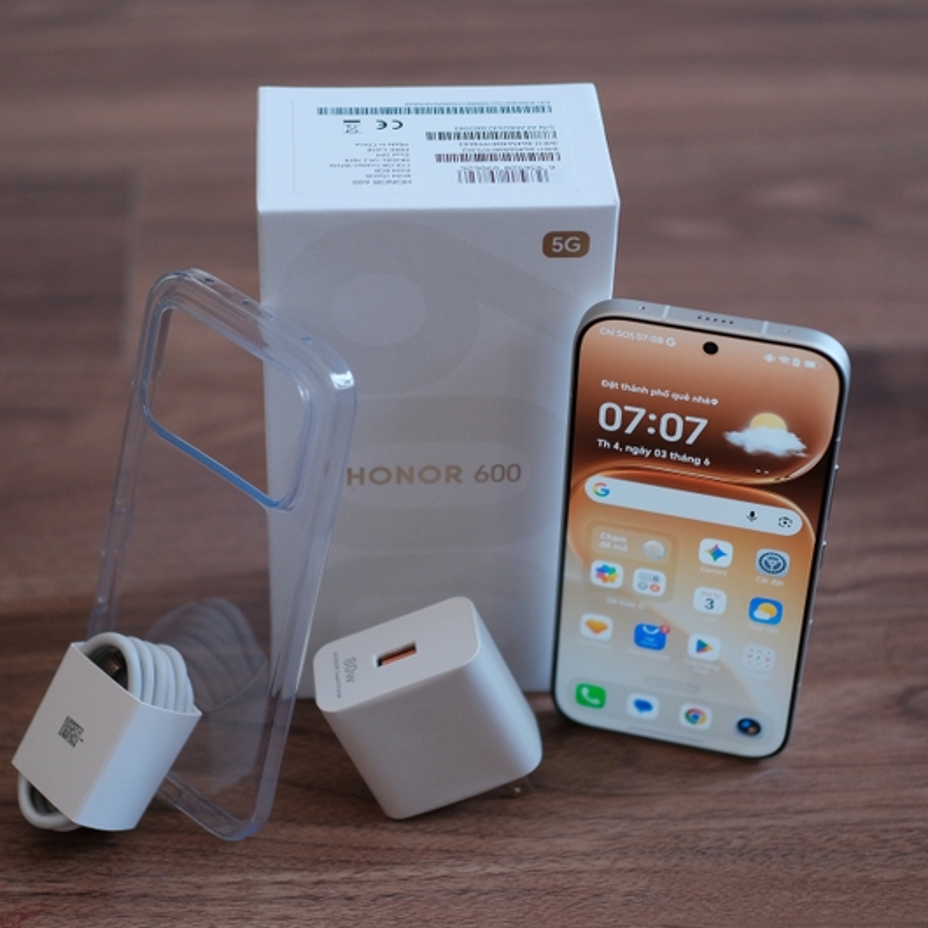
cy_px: 463
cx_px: 446
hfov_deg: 25.4
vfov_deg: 25.4
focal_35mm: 68
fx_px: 2062
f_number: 2
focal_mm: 35
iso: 1000
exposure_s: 1/180
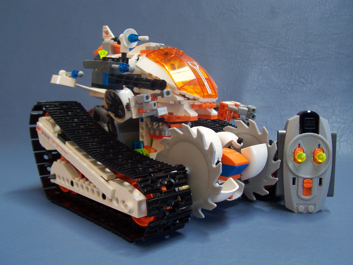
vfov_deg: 38.7
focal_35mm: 37
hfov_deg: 50.1
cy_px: 132
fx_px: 377
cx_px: 176
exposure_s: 1/30
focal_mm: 5.6
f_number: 2.8
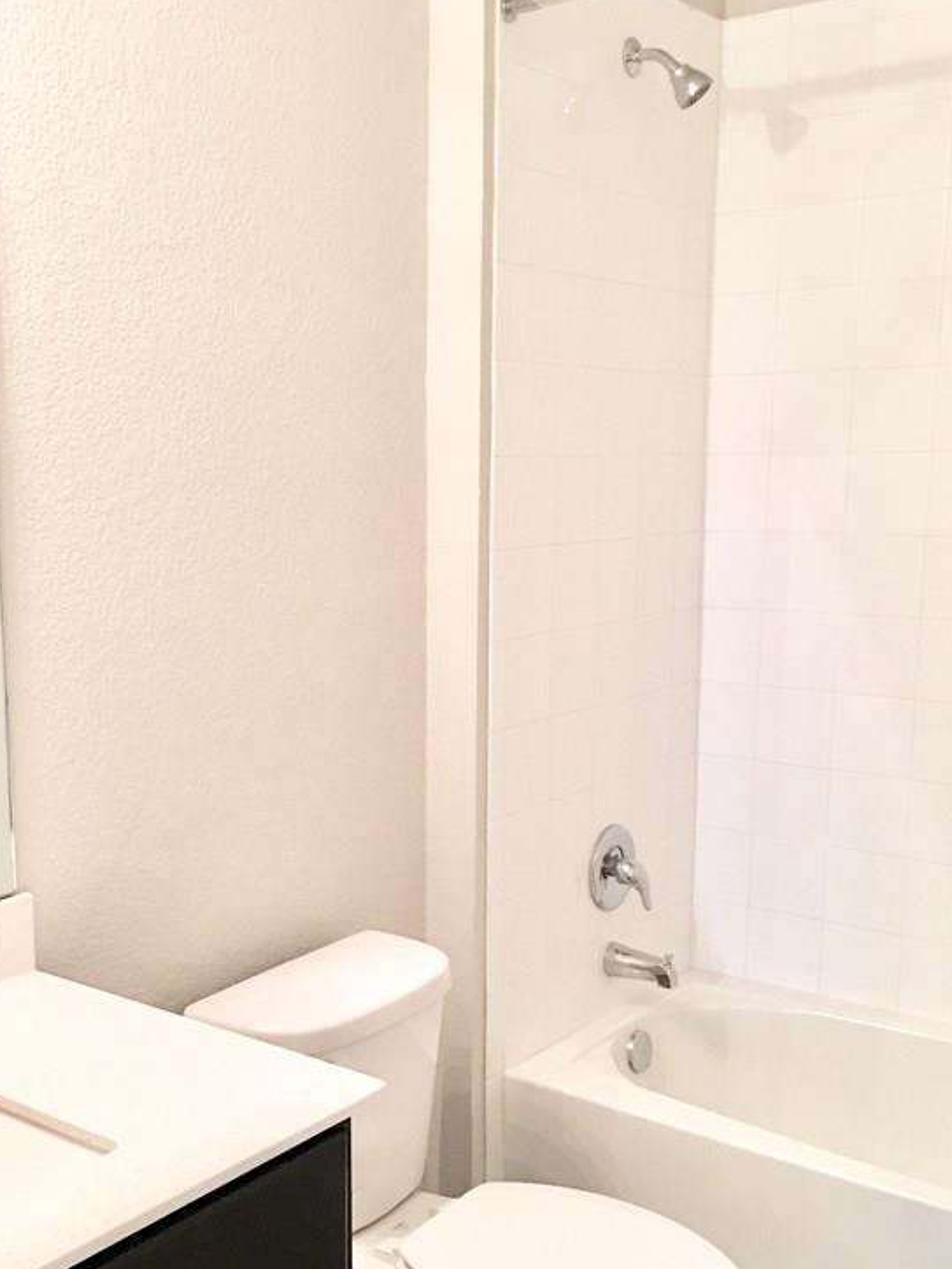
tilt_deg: -7.3
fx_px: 1503
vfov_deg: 45.7
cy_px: 710
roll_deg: +0.8
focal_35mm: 41
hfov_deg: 34.8
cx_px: 310
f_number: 2.2
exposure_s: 1/15
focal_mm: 4.15
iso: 80
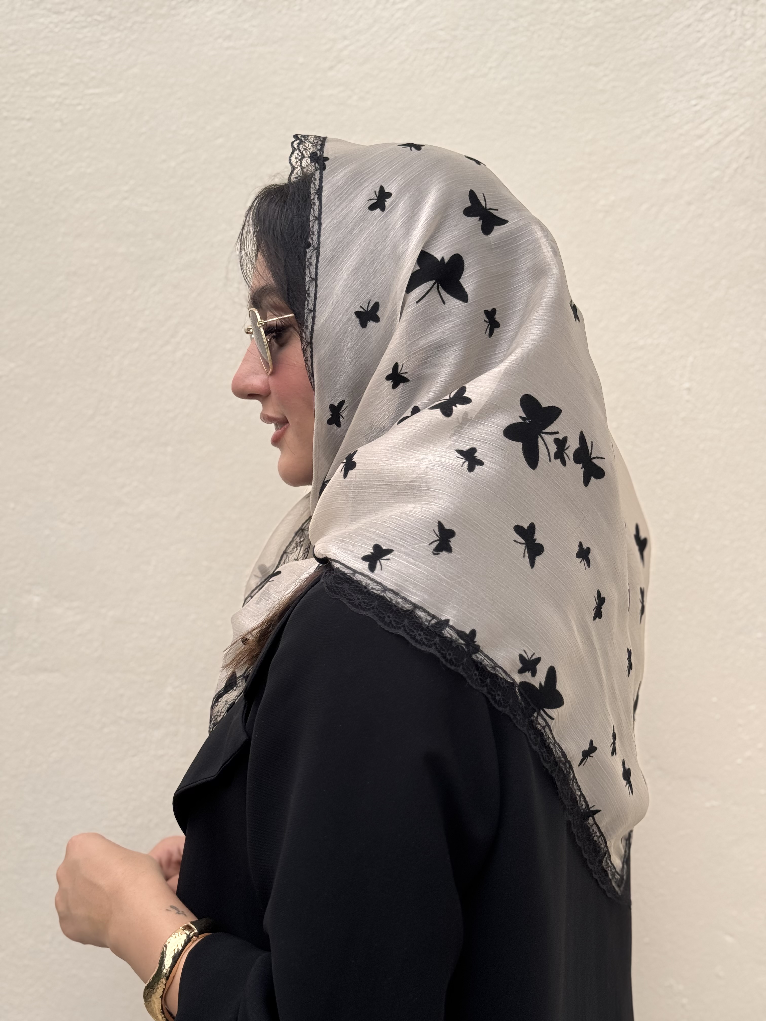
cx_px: 383
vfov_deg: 39.7
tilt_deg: -6.4
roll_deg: -1.2
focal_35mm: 48
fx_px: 1416
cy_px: 510
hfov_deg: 30.3
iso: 64
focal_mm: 6.76
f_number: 1.78
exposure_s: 1/402
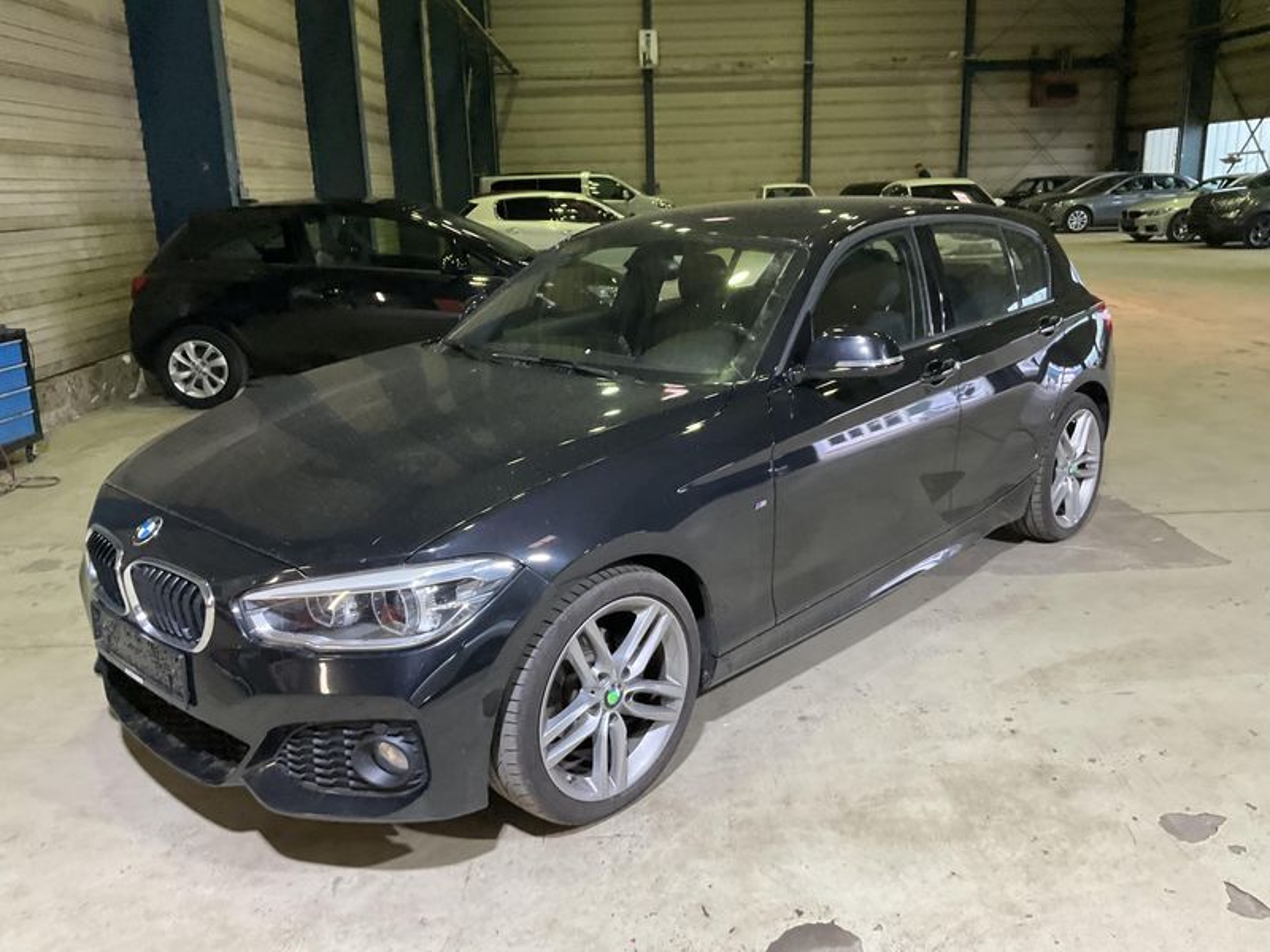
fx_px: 1064
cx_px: 635
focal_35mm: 29
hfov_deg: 61.7
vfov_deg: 48.2
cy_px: 476
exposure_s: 1/50
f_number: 1.8
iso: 200
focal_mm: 3
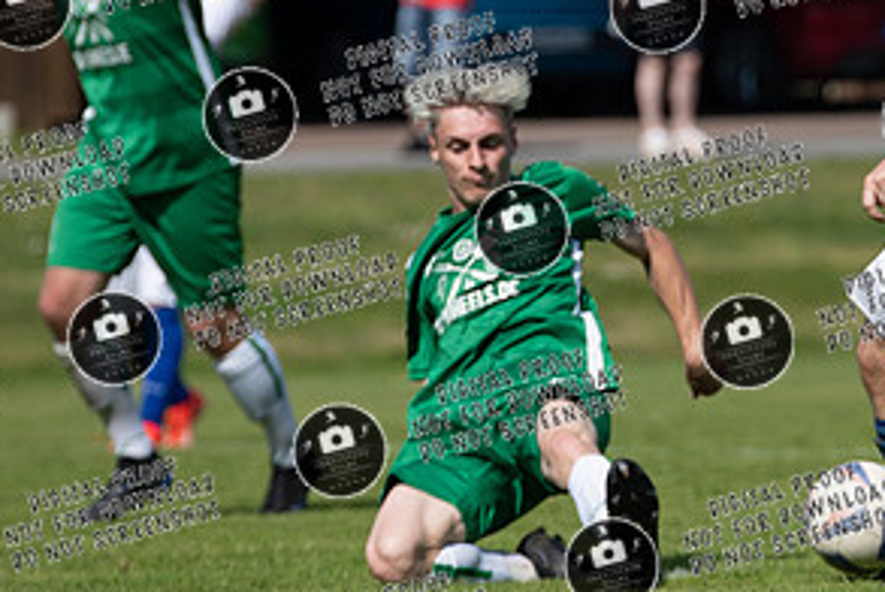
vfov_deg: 2.6
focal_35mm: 531
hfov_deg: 3.9
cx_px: 987
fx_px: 13066
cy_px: 169
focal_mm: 180
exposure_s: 1/1600
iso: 90
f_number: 3.5
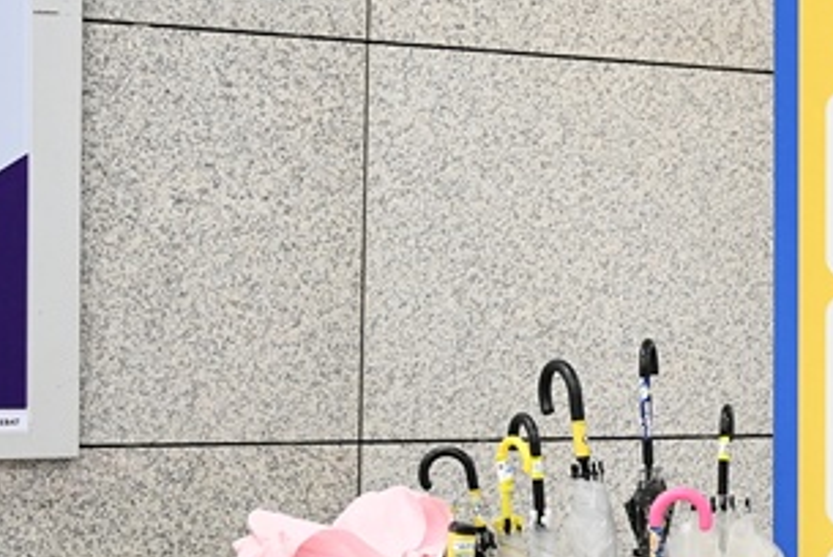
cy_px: 418
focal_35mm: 112
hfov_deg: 17.1
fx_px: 2594
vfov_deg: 12.2
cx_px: 1092
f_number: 2.8
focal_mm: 38
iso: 2000
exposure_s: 1/400
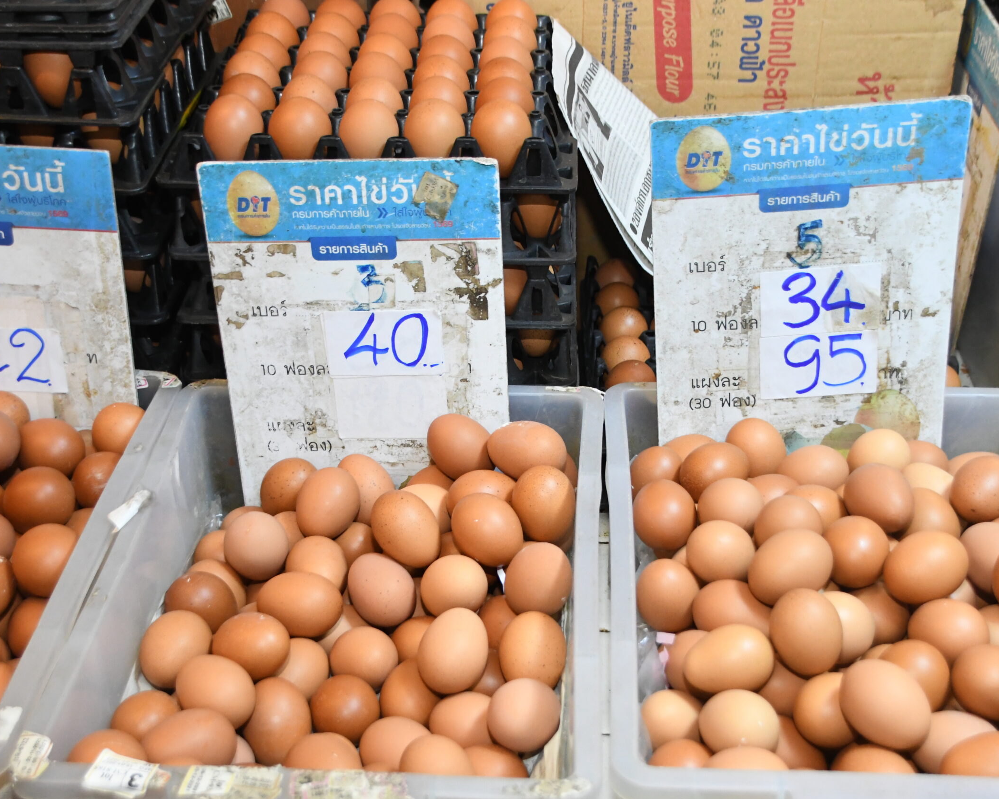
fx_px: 1626
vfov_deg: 27.6
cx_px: 498
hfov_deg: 34.1
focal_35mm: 55
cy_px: 395
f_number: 4.5
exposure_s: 1/250
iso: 3200
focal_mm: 32
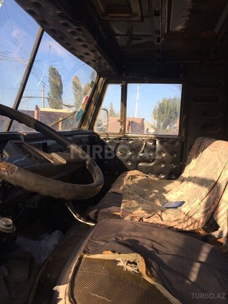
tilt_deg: -6.4
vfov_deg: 61.7
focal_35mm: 29
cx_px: 114
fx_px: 255
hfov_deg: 48.2
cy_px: 152
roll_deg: -1.7
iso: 32
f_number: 2.2
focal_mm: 4.15
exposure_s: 1/838
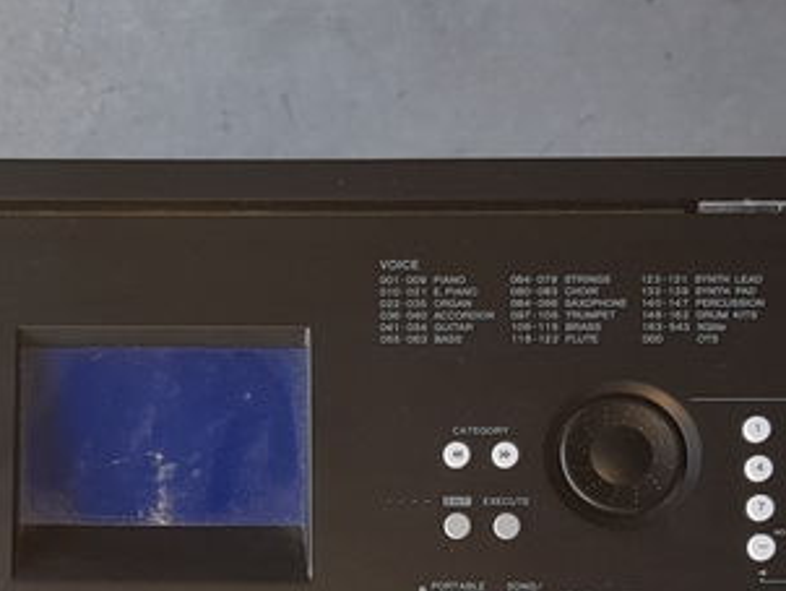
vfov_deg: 16.5
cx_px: 154
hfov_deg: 22.4
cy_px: 716
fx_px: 1954
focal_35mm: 86
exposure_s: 1/60
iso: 50
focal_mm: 4.2
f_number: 1.7
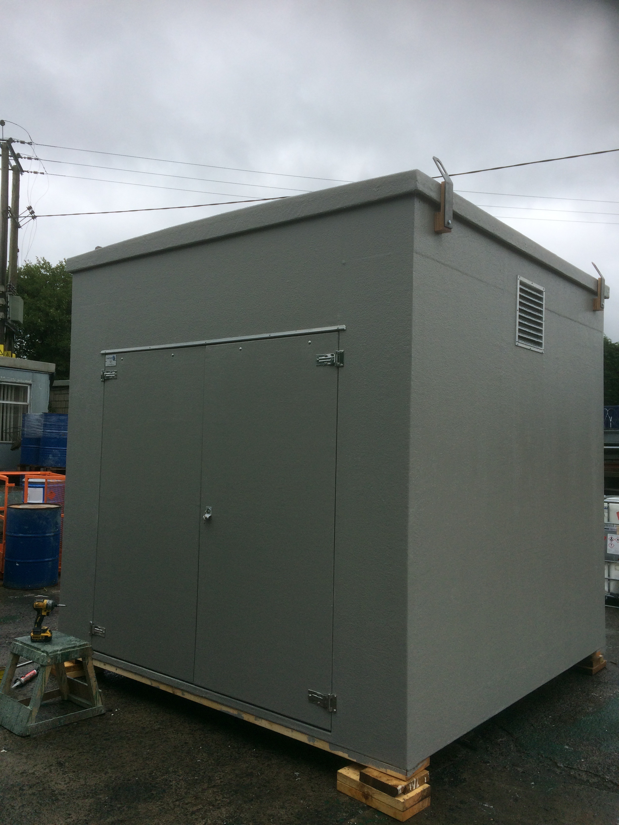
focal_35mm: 29
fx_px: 691
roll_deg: -0.5
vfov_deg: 61.7
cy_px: 412
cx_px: 310
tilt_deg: +1.9
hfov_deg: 48.2
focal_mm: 4.15
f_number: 2.2
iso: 32
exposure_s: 1/892
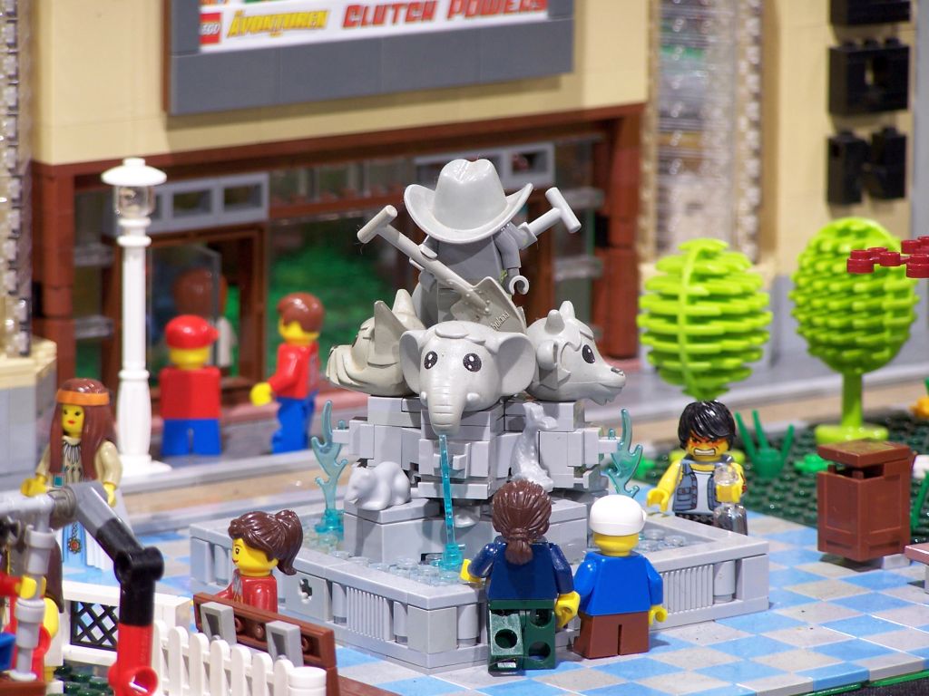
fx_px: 5851
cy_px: 348
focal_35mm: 218
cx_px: 464
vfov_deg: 6.8
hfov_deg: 9.1
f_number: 3.2
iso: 80
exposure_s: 1/3
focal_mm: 36.2
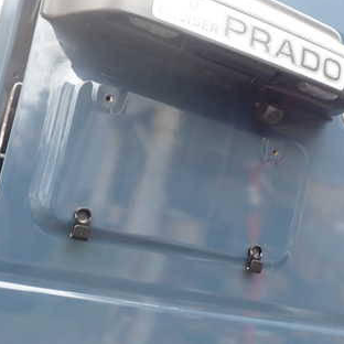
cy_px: 209
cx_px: 238
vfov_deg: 33.3
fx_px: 573
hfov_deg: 33.0
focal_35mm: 51
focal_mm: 5.4
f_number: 3.2
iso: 100
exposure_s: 1/60
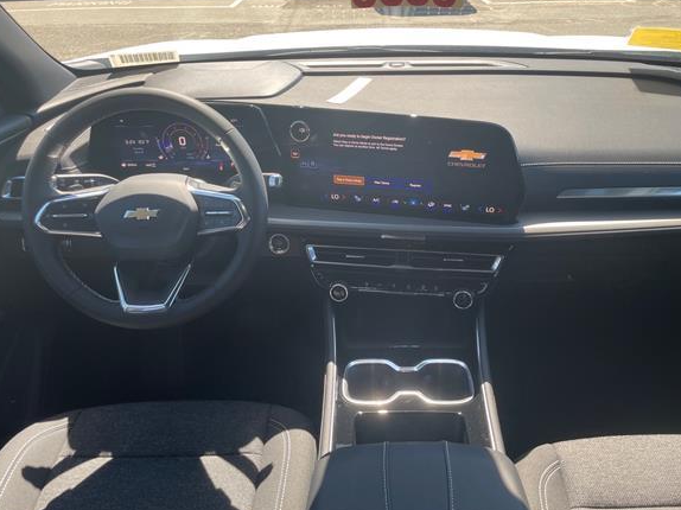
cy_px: 232
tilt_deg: -29.0
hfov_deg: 61.6
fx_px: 570
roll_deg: +2.6
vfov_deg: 48.1
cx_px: 367
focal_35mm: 29
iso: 50
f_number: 1.6
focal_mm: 4.2
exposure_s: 1/121
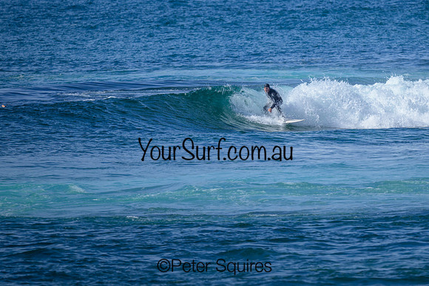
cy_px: 120
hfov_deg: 1.9
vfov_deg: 1.3
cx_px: 288
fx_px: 13099
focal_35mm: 1099
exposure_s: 1/2000
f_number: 6.3
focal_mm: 800
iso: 250
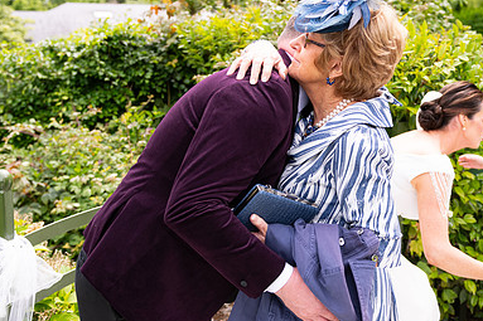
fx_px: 630
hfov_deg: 41.9
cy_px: 140
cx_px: 260
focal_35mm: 47
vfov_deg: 28.6
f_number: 3.5
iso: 250
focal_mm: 31
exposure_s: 1/1250
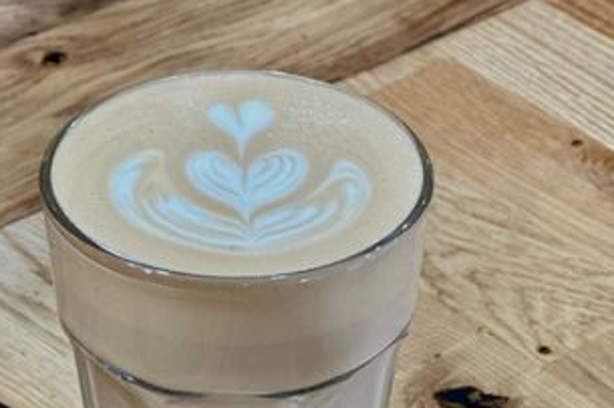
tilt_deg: -36.6
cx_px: 298
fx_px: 1909
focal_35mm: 112
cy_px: 363
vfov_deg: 12.1
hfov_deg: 18.3
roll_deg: -3.0
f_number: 2.8
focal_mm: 9
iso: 320
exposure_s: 1/25
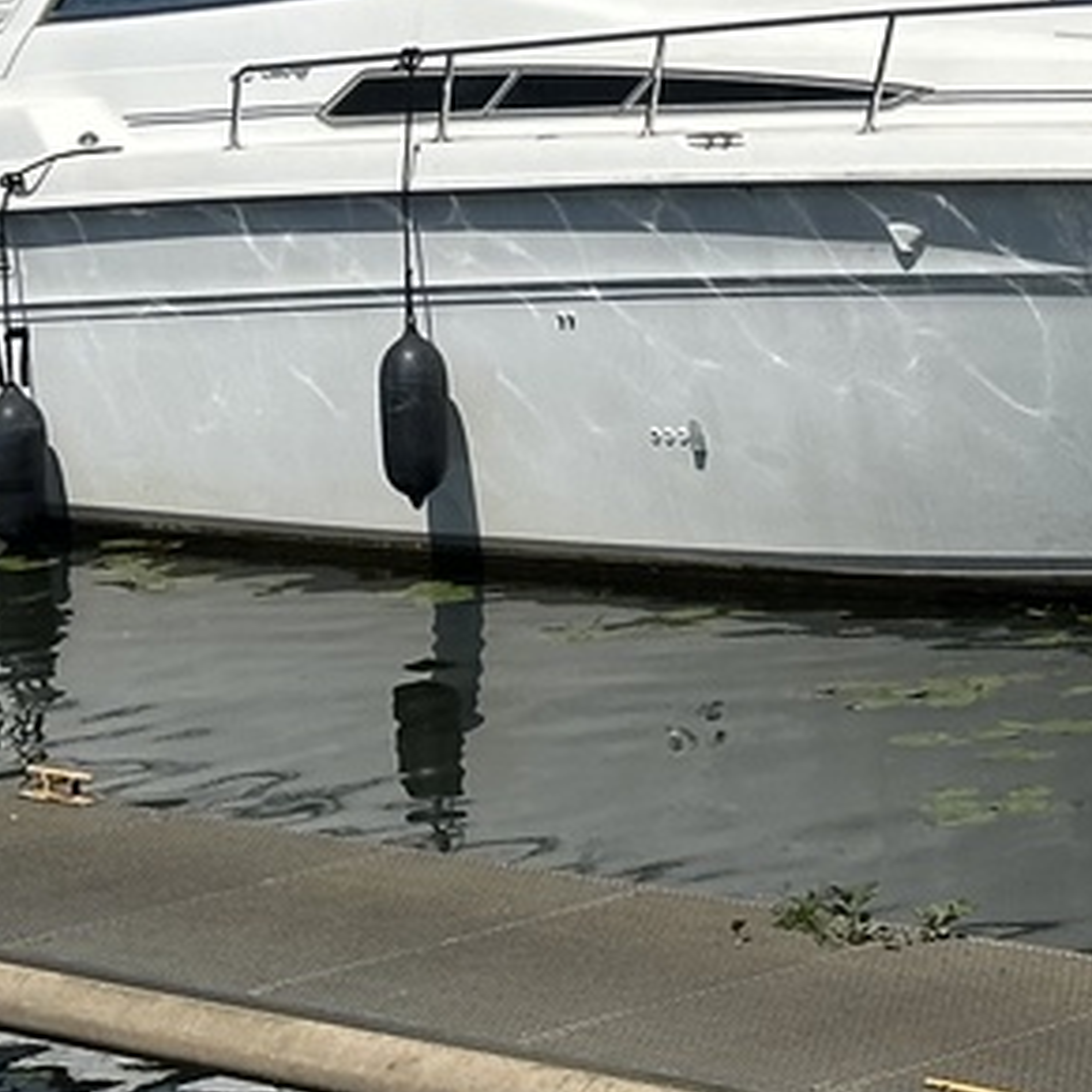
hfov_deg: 9.7
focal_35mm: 175
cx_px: 1685
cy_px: -338
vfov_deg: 9.8
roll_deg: +3.9
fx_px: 6246
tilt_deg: -1.8
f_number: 1.78
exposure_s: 1/7092
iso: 64
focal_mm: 6.86
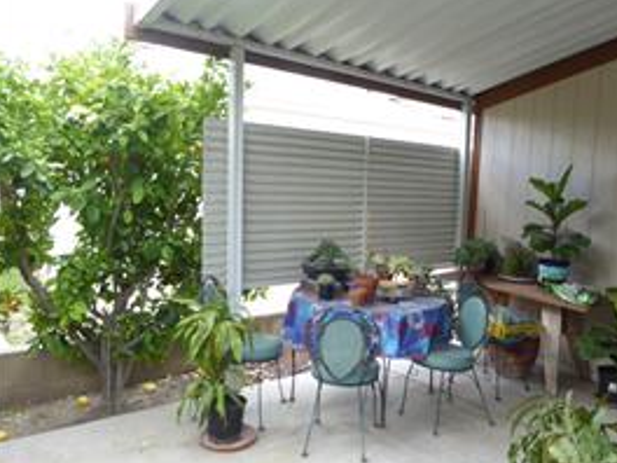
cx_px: 391
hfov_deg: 57.5
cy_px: 210
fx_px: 553
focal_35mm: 31
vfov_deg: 45.4
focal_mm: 4.3
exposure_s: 1/60
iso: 160
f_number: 4
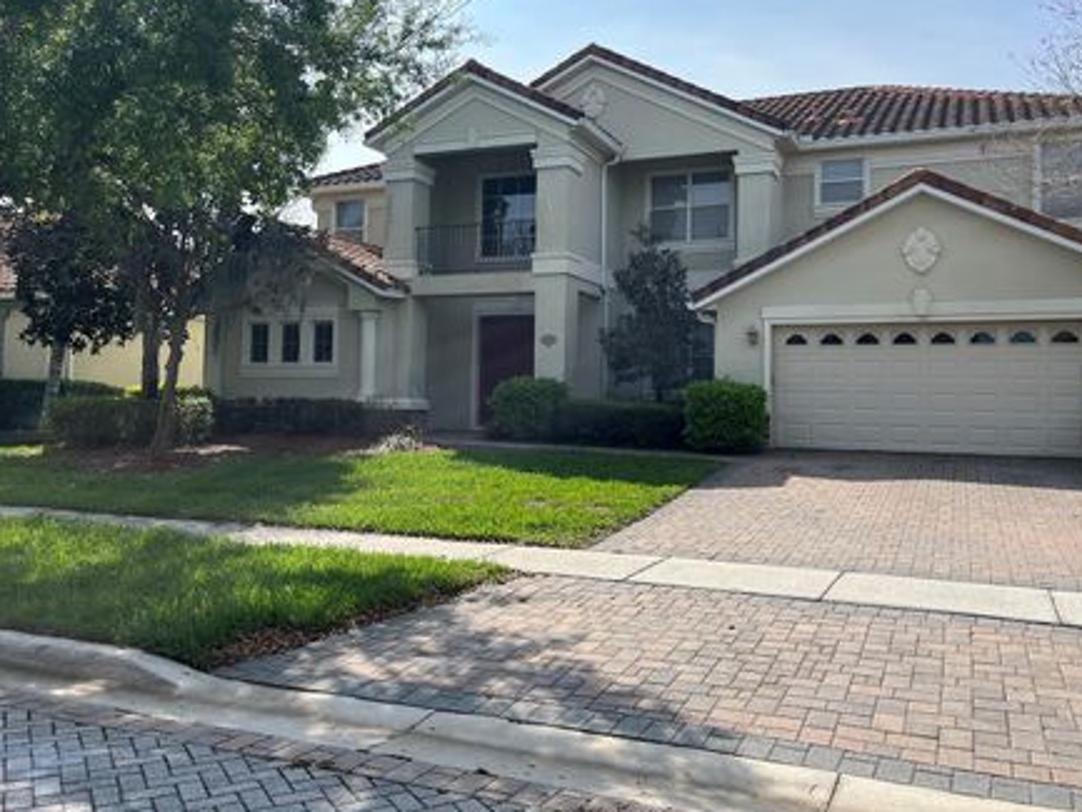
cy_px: 354
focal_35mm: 30
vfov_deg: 46.7
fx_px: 938
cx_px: 580
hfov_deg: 59.9
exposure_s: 1/3623
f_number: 1.6
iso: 50
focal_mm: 5.1
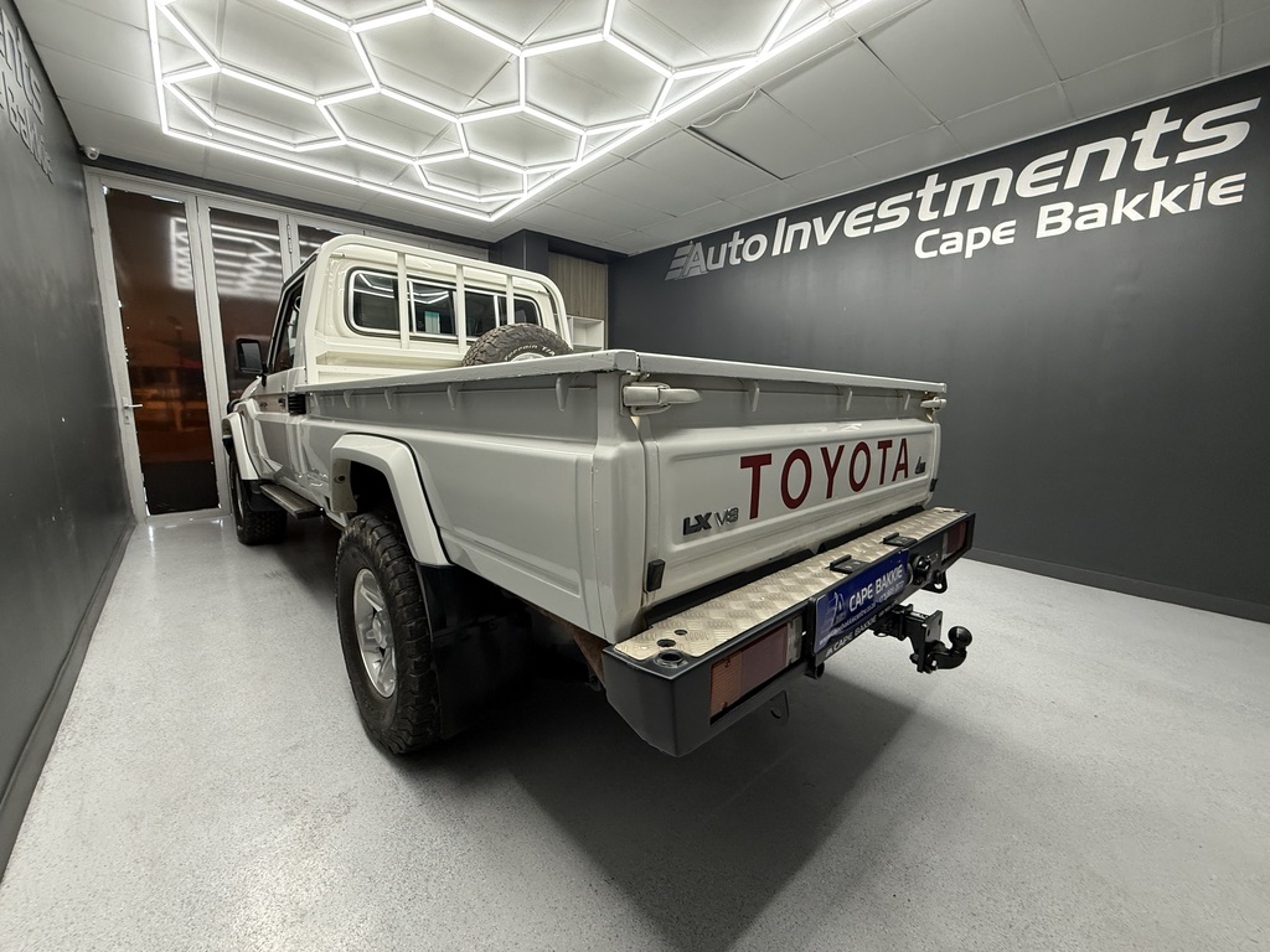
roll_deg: -1.1
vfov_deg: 85.7
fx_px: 514
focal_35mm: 14
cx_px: 635
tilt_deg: -8.4
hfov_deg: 102.1
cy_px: 476
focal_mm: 2.22
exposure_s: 1/100
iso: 250
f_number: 2.2
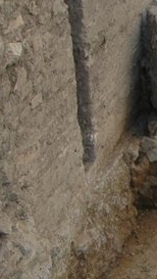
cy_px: 243
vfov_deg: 15.4
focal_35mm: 138
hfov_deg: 8.1
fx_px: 1019
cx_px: 381
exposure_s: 1/160
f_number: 6.3
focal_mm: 24
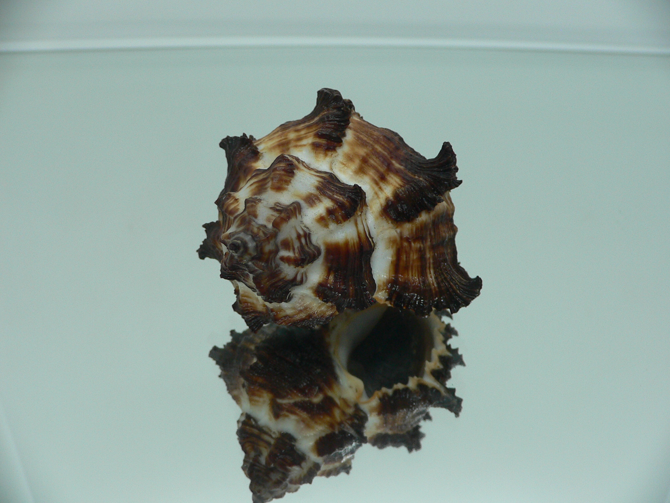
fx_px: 677
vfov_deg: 40.7
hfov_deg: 52.6
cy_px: 252
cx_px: 335
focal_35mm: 35
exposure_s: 1/60
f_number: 2.8
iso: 100
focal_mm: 4.6
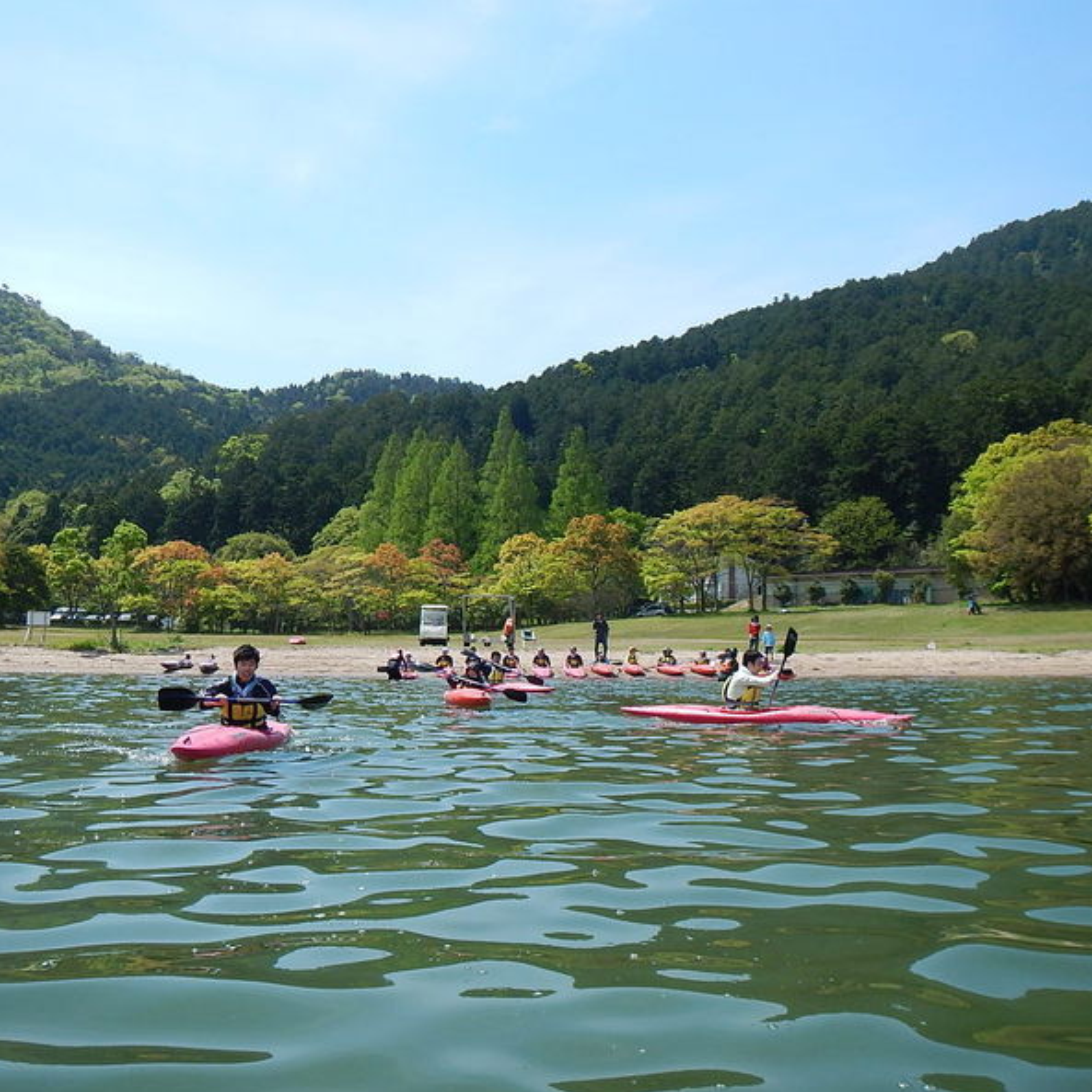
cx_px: 500
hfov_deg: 48.4
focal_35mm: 34
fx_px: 1213
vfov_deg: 48.5
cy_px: 544
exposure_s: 1/800
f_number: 3.9
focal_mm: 5
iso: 125
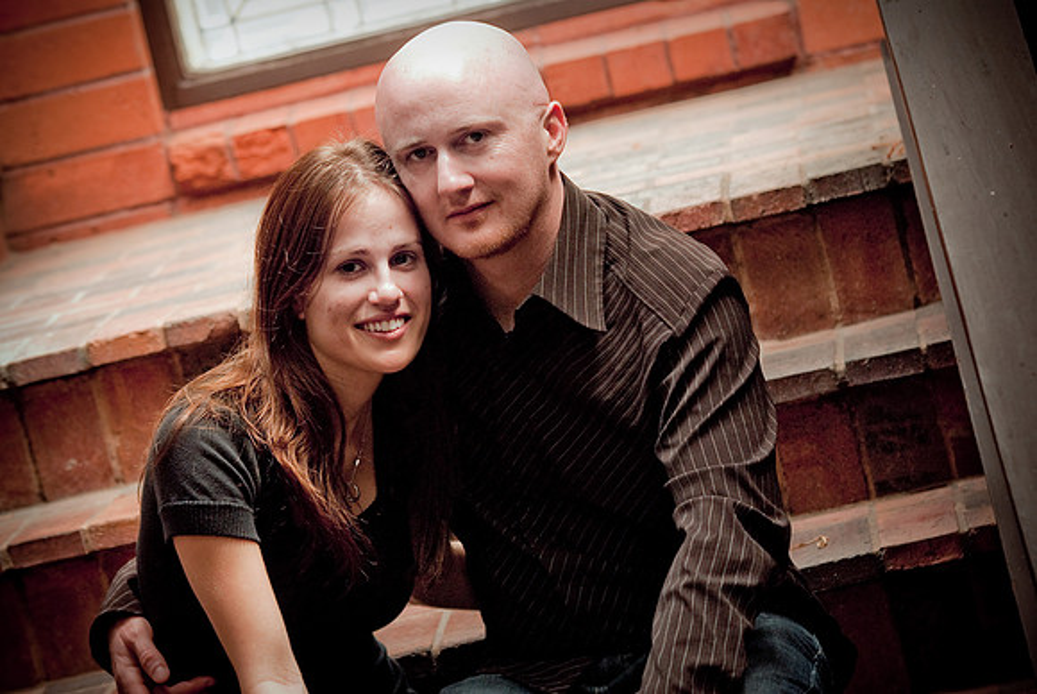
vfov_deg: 10.7
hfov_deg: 15.9
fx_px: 3720
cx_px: 518
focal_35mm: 129
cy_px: 347
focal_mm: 86
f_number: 4
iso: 400
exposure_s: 1/125
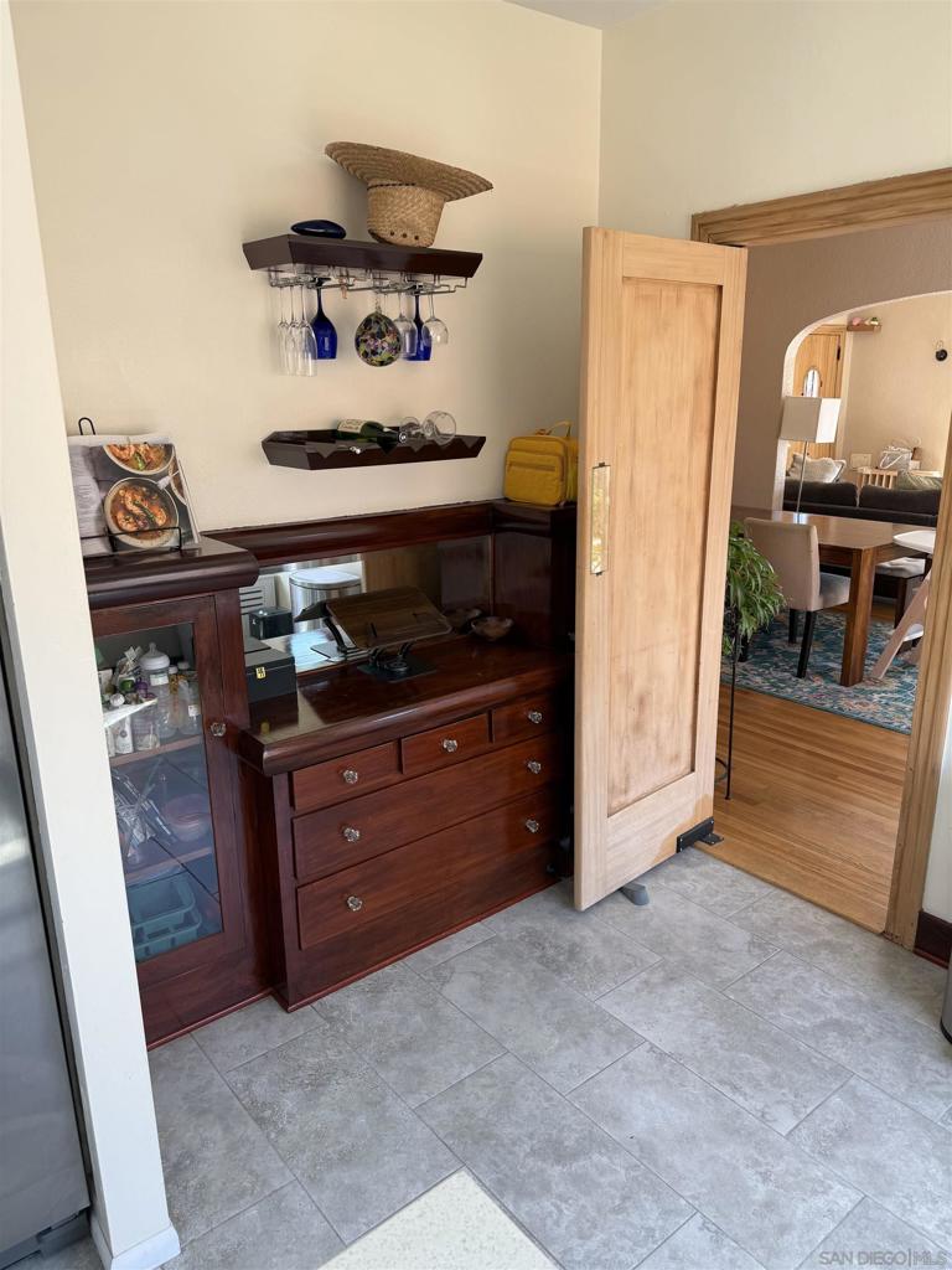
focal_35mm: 24
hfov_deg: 56.8
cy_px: 635
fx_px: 880
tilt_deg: -15.6
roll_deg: -0.7
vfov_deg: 71.6
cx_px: 476
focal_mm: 6.76
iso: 64
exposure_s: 1/121
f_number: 1.78
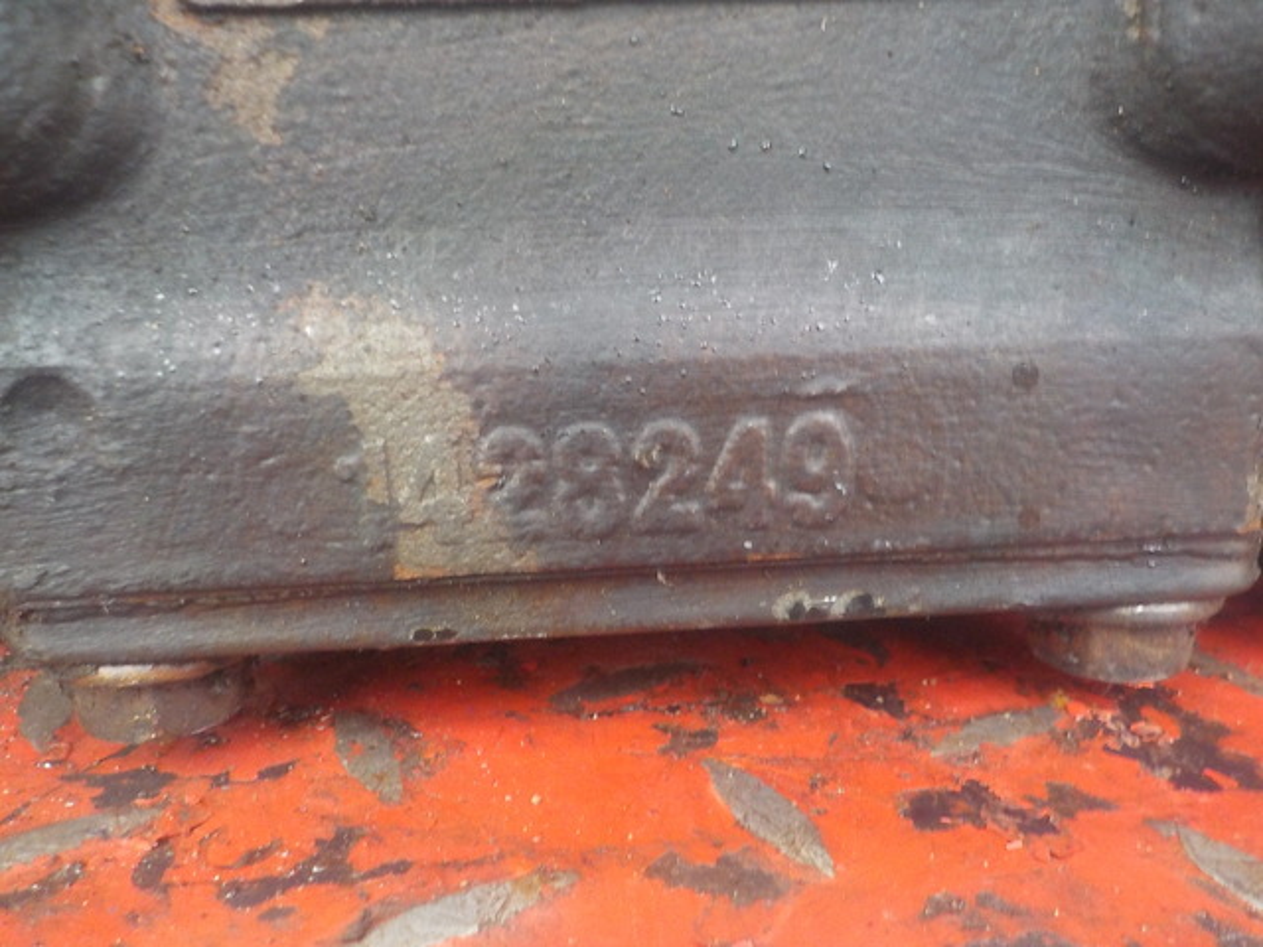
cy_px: 474
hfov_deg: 60.0
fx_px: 1095
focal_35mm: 30
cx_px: 632
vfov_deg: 46.8
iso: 400
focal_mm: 4.1
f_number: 3.3
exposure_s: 1/20
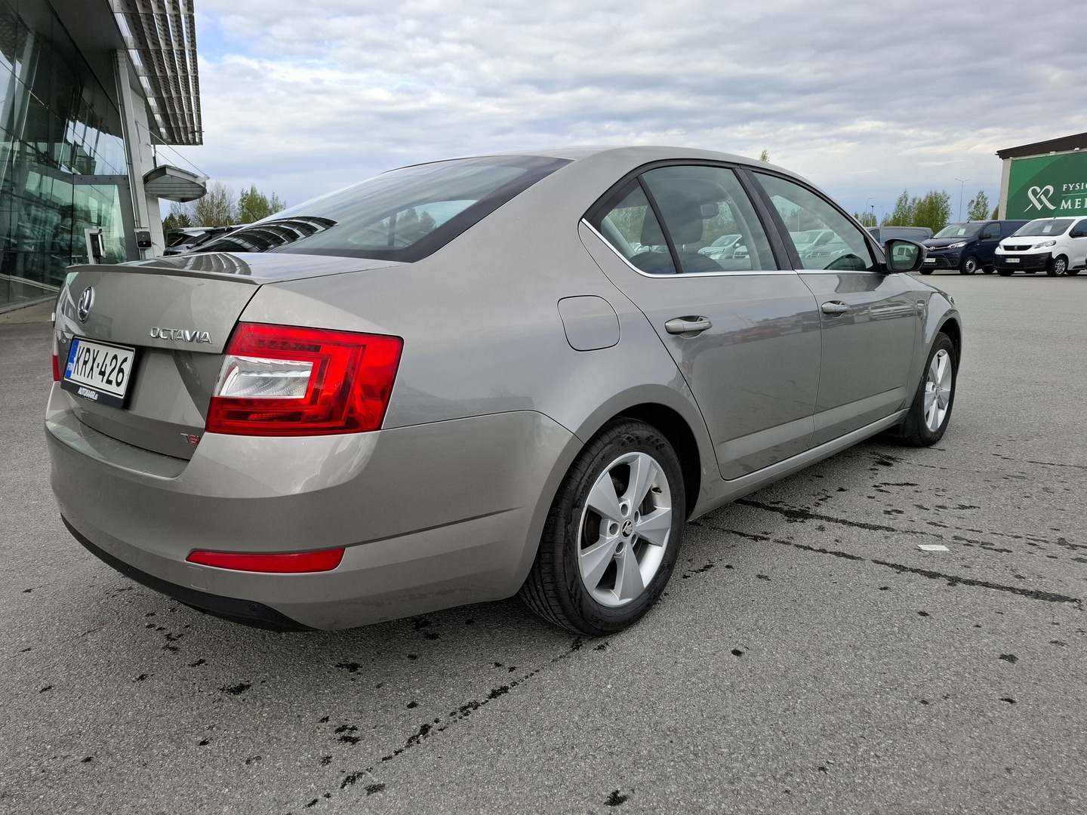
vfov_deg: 58.9
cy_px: 408
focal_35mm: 23
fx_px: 722
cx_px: 544
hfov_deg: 73.9
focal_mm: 5.54
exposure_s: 1/769
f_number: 1.8
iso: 50
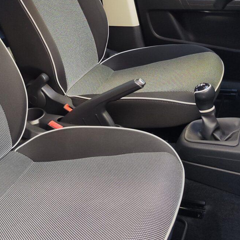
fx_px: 392
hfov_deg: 33.6
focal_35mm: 50
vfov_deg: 33.2
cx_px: 75
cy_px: 55
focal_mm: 7.01
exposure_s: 1/100
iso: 314
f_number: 1.69
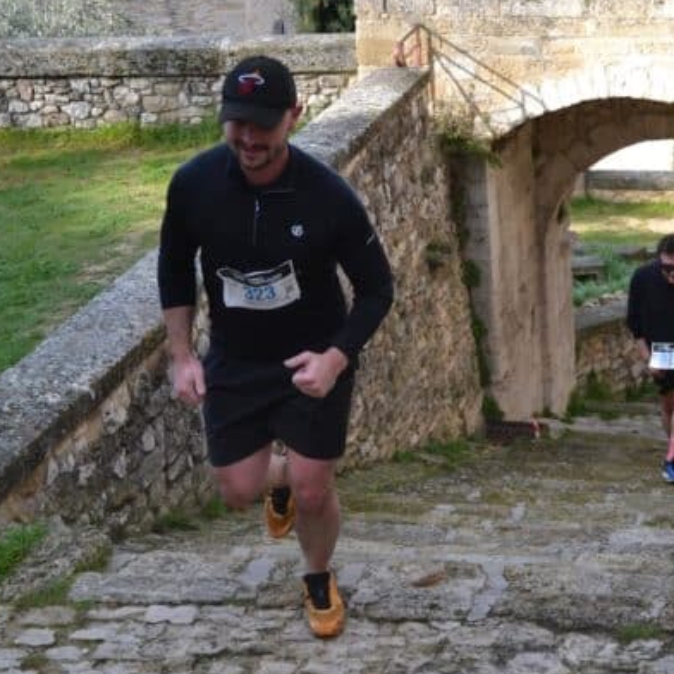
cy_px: 370
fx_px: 1542
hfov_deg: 24.6
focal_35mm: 70
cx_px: 392
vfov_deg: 24.6
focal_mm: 28
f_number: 4.5
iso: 400
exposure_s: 1/1000
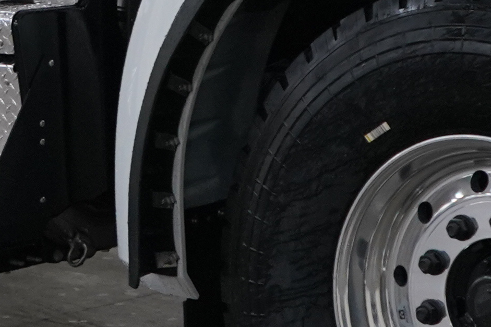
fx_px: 2523
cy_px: -215
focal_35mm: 185
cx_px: 25
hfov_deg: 11.0
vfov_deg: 7.3
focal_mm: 29
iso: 1600
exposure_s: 1/160
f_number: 4
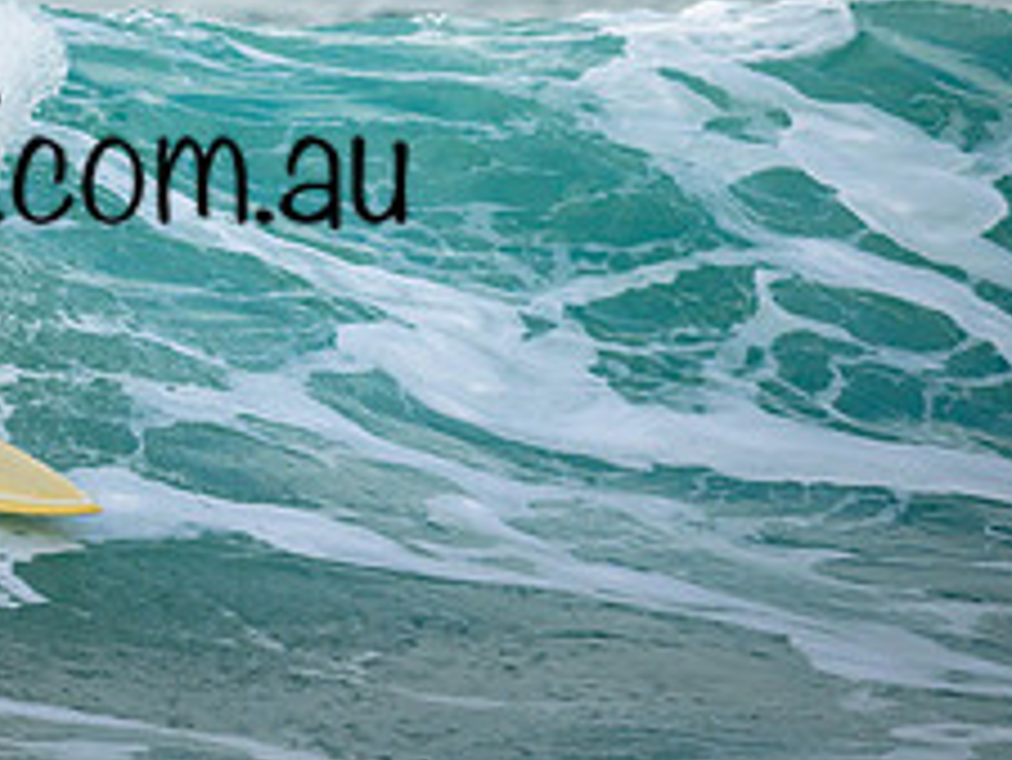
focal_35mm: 1982
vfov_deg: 0.8
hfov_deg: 1.0
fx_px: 57975
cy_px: 119
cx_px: -67
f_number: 6.3
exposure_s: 1/2000
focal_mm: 800
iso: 1000
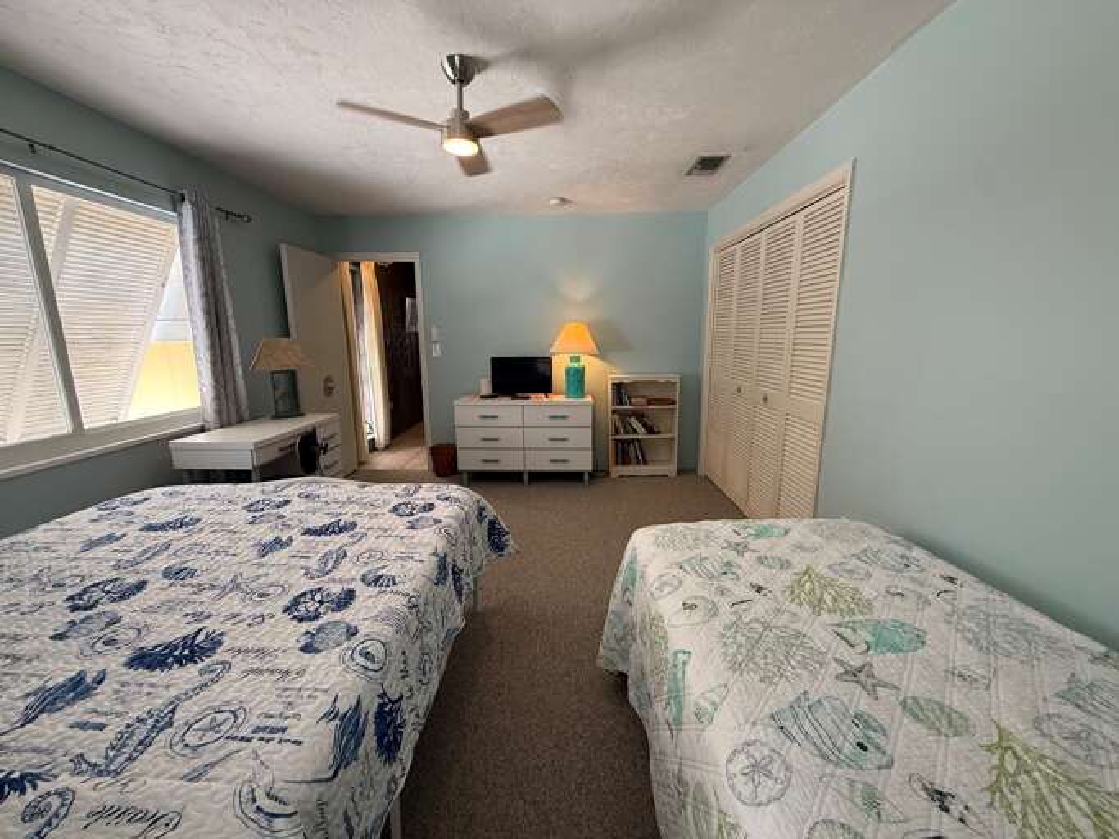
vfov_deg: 85.7
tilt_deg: -10.8
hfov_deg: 102.1
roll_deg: +0.5
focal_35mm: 14
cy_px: 420
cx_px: 560
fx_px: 452
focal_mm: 2.22
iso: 320
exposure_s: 1/120
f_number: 2.2
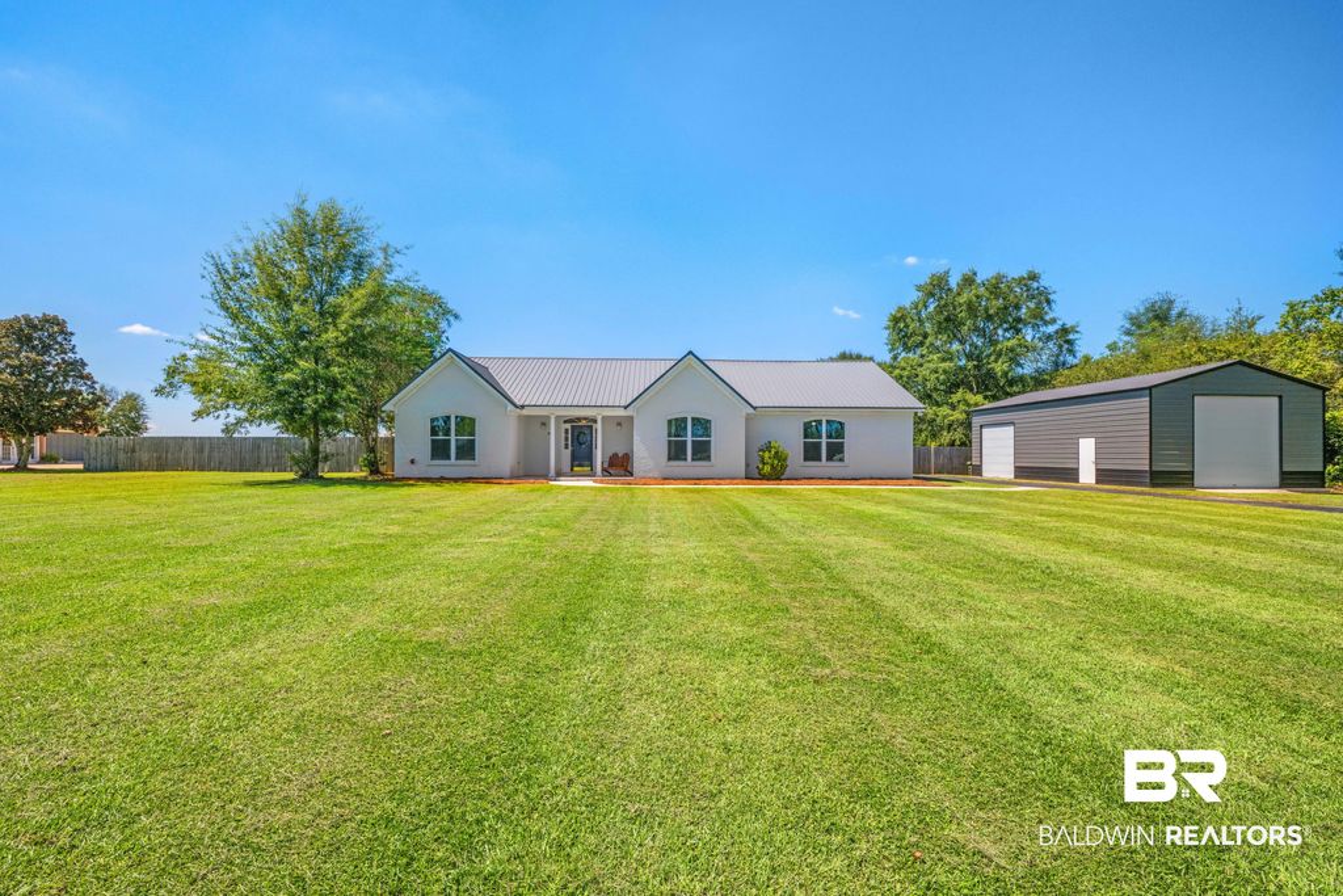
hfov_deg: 98.5
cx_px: 672
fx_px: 578
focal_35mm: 16
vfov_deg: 75.5
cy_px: 448
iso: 400
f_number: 11
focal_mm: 15.5
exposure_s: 1/640
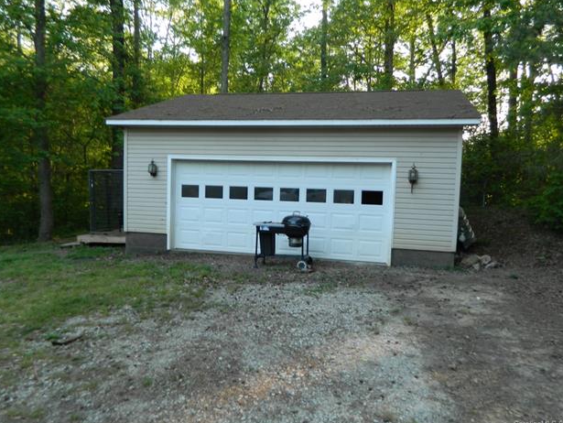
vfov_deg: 53.1
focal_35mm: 26
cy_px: 210
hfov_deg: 67.3
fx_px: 423
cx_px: 287
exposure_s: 1/40
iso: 80
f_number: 3.1
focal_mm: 4.5
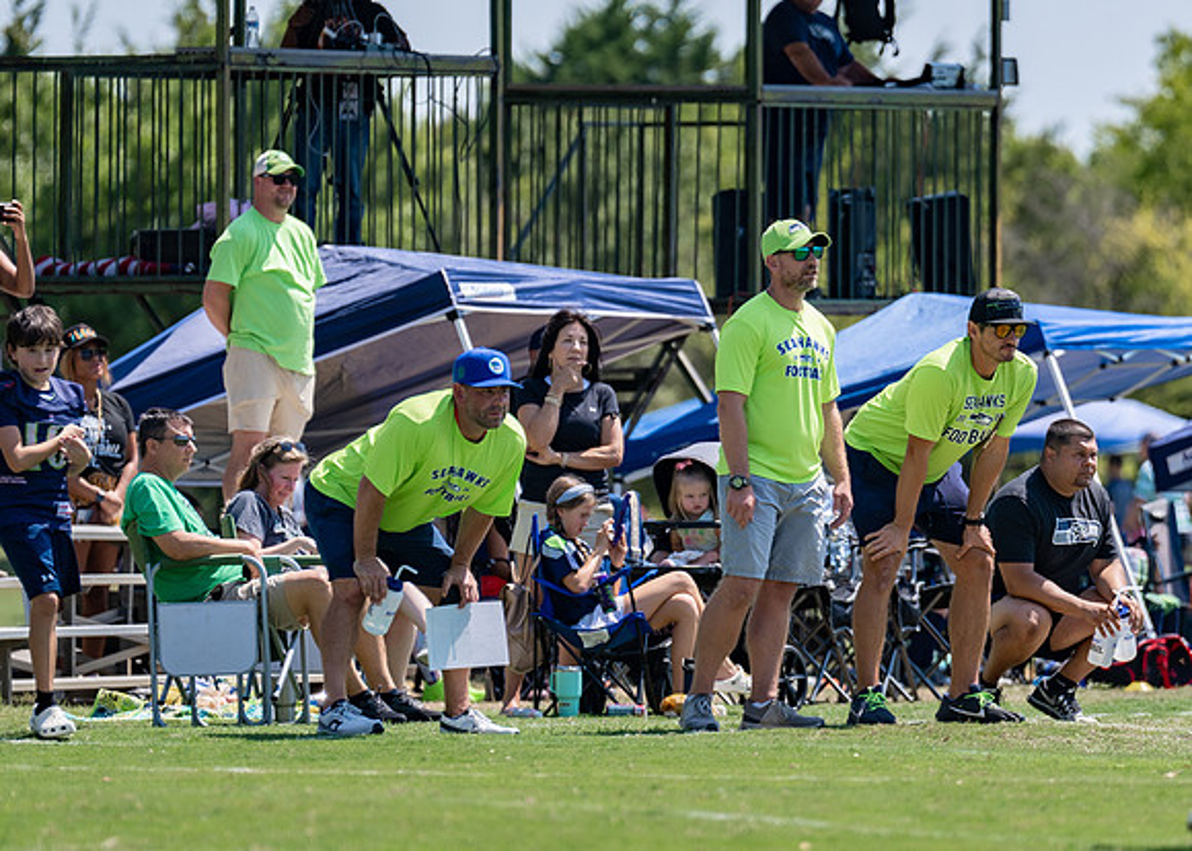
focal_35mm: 392
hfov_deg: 5.1
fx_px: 13255
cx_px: 774
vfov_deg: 3.7
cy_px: 455
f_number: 3.2
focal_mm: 200
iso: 100
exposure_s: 1/1250
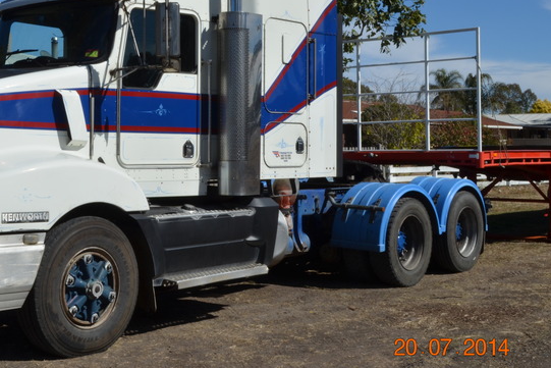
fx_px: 949
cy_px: 118
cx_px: 179
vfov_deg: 21.8
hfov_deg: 32.1
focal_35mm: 62
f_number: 25
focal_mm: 28
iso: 200
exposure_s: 1/100
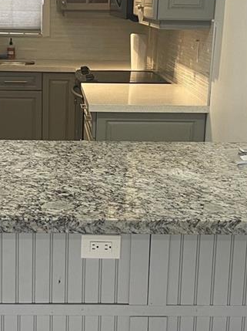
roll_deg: -1.3
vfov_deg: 27.8
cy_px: 167
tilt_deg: -15.5
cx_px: 75
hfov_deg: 20.9
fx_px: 667
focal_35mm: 70
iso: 100
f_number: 1.6
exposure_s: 1/60
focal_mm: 5.1
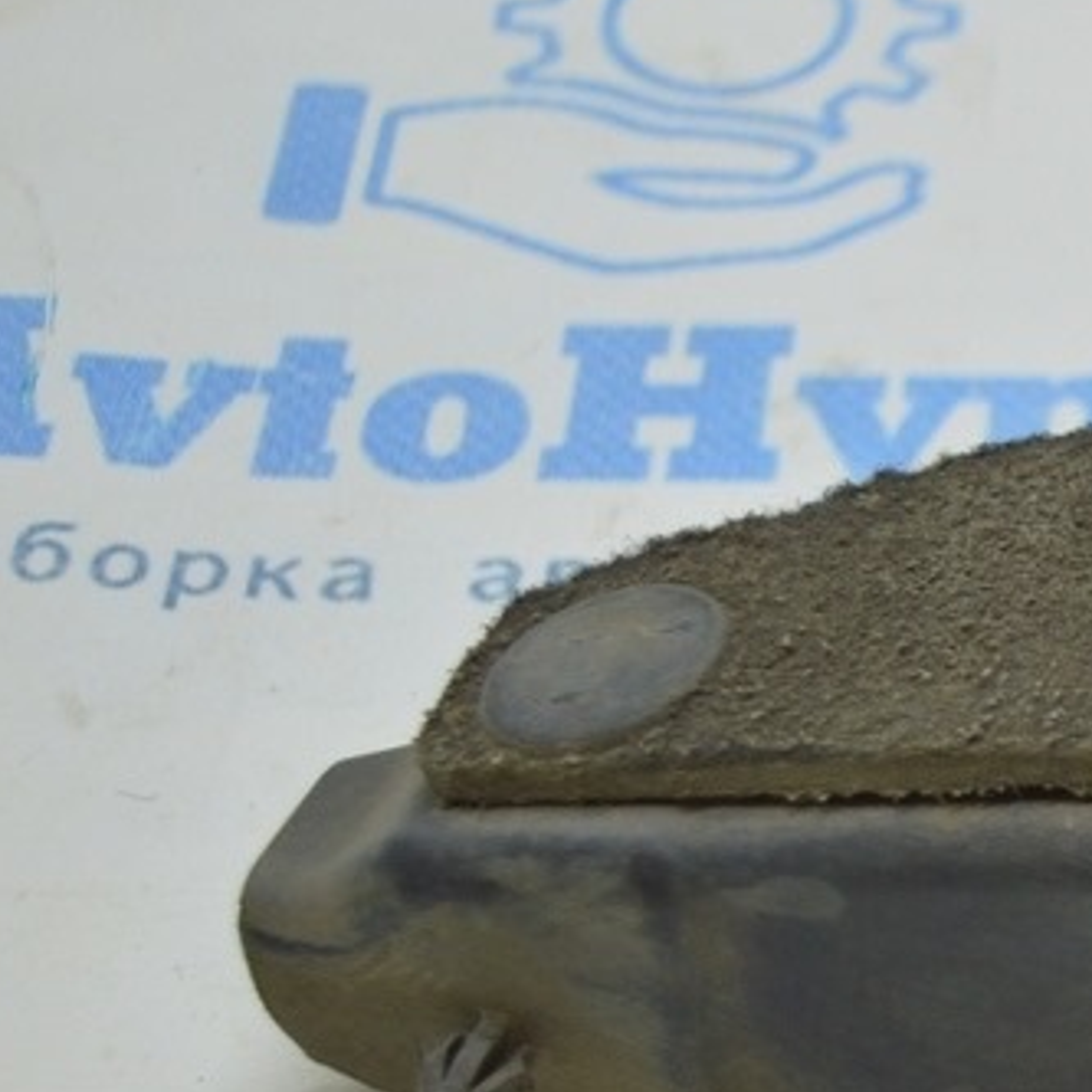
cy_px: 864
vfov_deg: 14.3
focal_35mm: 121
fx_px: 4329
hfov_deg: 13.6
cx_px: 1587
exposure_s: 1/60
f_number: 4.2
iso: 400
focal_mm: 31
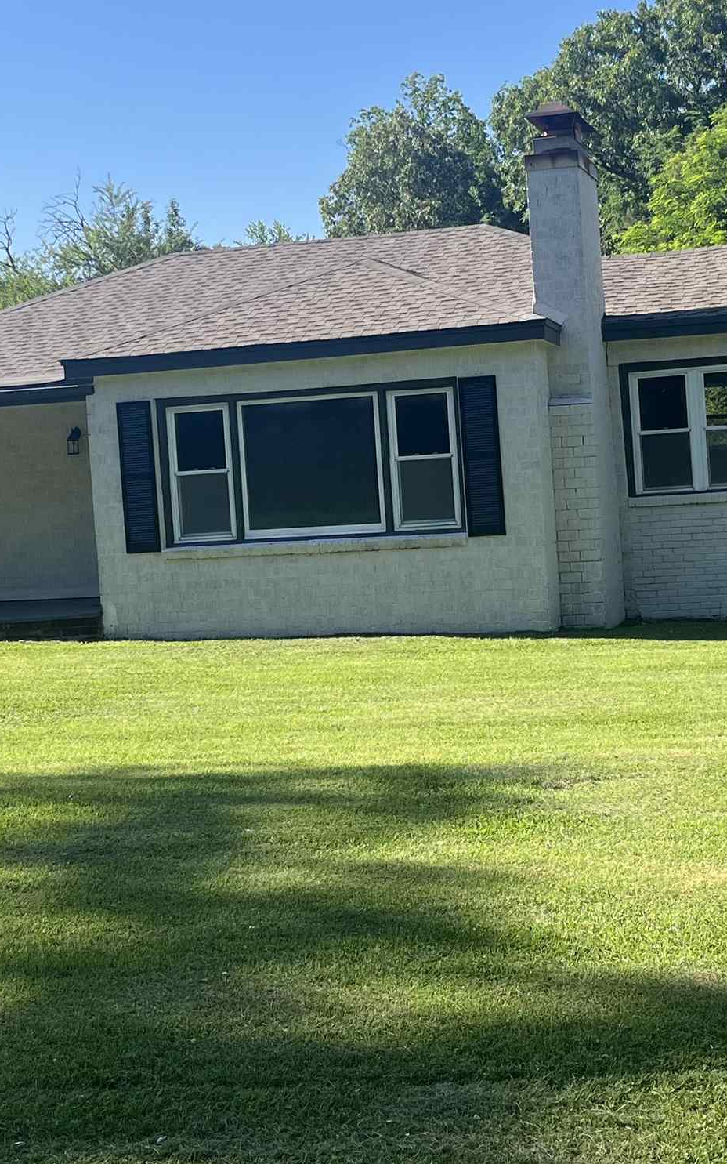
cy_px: 477
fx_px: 1807
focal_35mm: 57
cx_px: 392
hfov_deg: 22.7
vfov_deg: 35.6
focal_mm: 5.1
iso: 50
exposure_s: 1/2222
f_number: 1.6
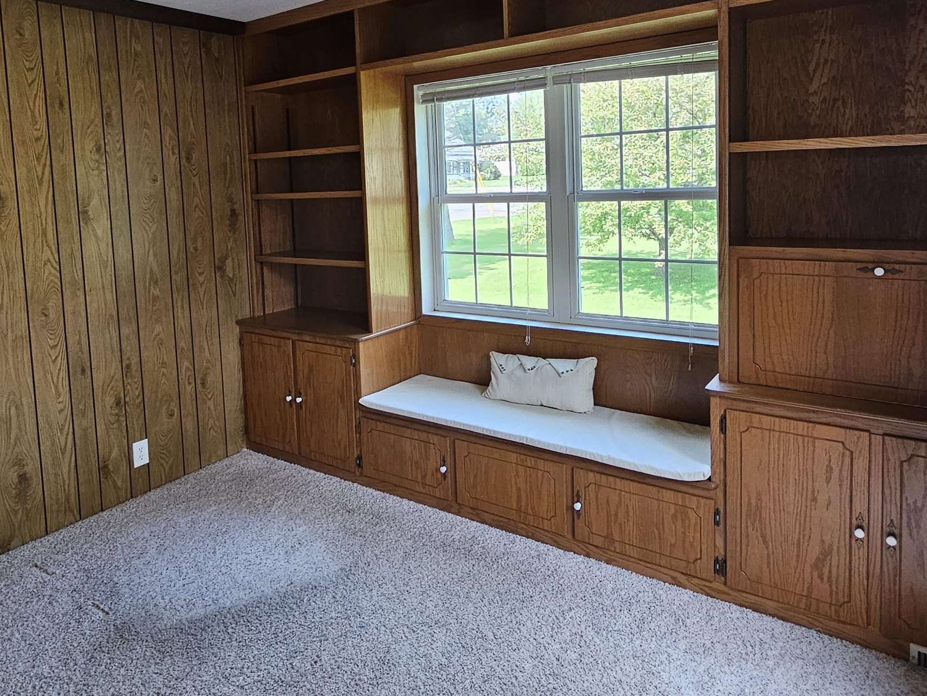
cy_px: 229
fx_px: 616
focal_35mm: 23
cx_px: 402
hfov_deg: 73.6
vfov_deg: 57.5
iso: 200
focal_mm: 2.2
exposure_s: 1/77.4
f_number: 2.2
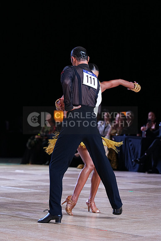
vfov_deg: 14.9
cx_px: 80
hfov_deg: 9.9
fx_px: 925
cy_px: 120
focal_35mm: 138
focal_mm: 138
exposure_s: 1/500
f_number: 4
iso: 2000
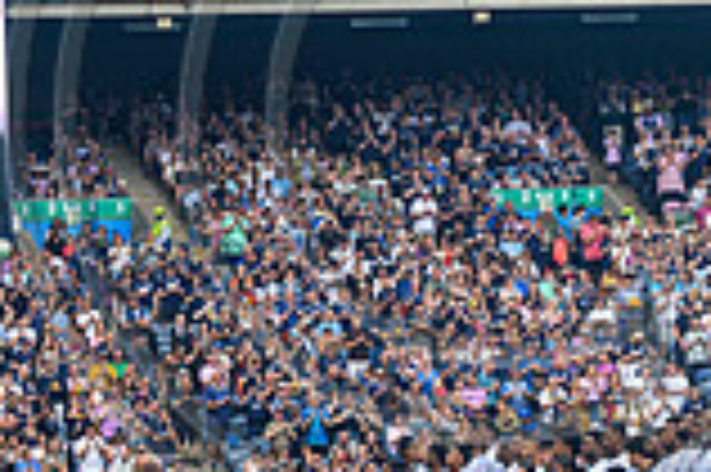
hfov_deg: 5.8
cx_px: 468
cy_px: 115
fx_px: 7024
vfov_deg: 3.9
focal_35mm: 356
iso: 250
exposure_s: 1/800
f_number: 3.5
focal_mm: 97
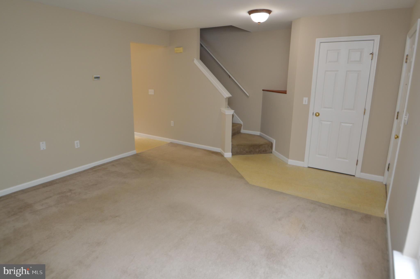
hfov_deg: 81.3
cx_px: 210
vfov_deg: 59.4
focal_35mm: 21
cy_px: 140
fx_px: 245
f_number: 4
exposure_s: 1/60
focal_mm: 14
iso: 400
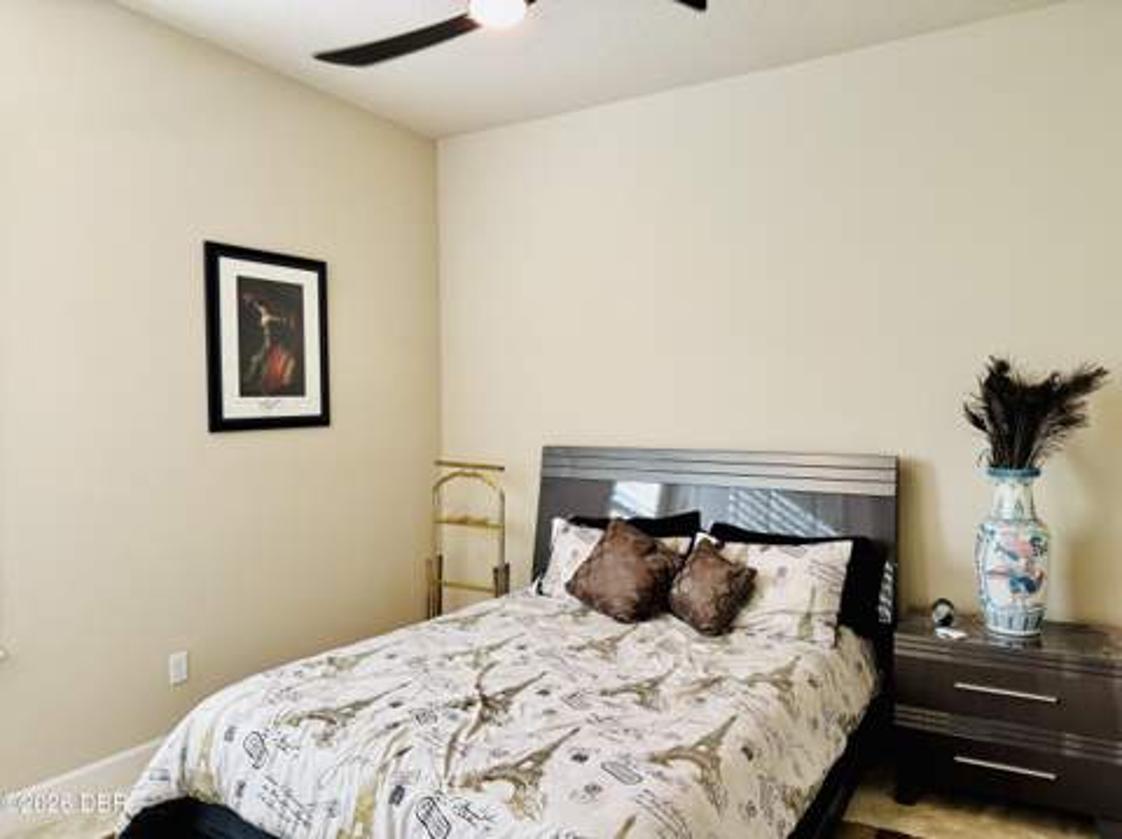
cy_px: 420
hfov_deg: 71.7
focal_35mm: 24
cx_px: 561
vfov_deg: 56.7
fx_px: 777
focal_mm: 6.76
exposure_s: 1/120
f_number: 1.78
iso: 125
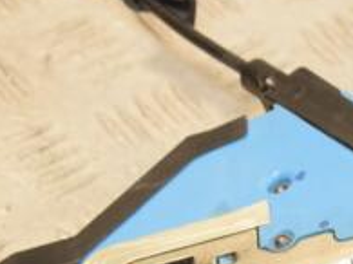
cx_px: 331
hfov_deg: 7.7
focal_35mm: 257
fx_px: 2619
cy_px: 250
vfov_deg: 5.8
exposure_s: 1/200
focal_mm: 58
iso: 800
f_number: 6.3
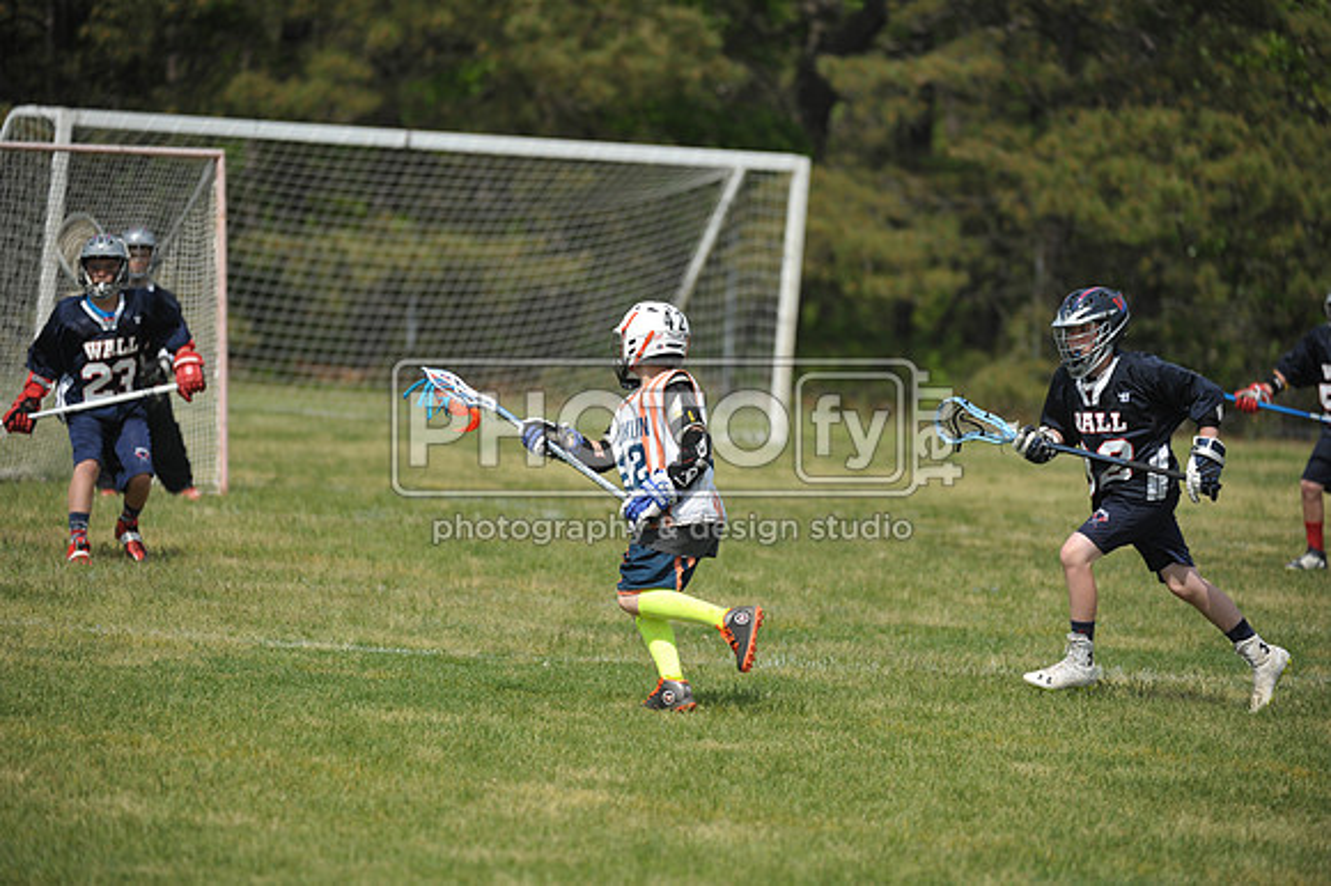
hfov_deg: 8.6
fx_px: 8868
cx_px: 666
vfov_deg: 5.7
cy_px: 443
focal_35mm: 240
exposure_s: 1/5000
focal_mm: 240
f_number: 4
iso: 640
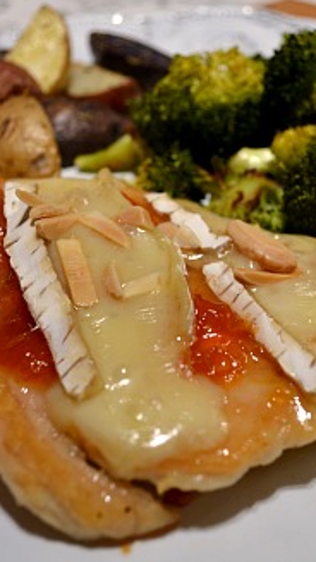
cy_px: 279
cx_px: 191
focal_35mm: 48
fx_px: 715
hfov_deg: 24.9
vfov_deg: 42.9
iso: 400
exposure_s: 1/15
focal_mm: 20
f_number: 3.8
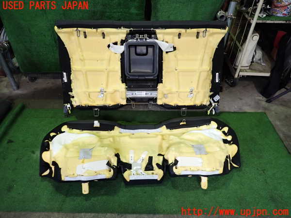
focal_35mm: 25
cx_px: 146
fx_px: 210
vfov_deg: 54.9
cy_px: 109
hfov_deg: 69.4
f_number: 2
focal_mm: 4.5
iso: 250
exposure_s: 1/30
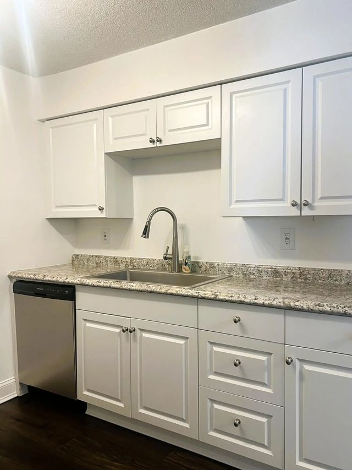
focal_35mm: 26
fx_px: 353
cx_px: 176
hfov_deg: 53.0
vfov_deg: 67.3
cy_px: 235
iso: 80
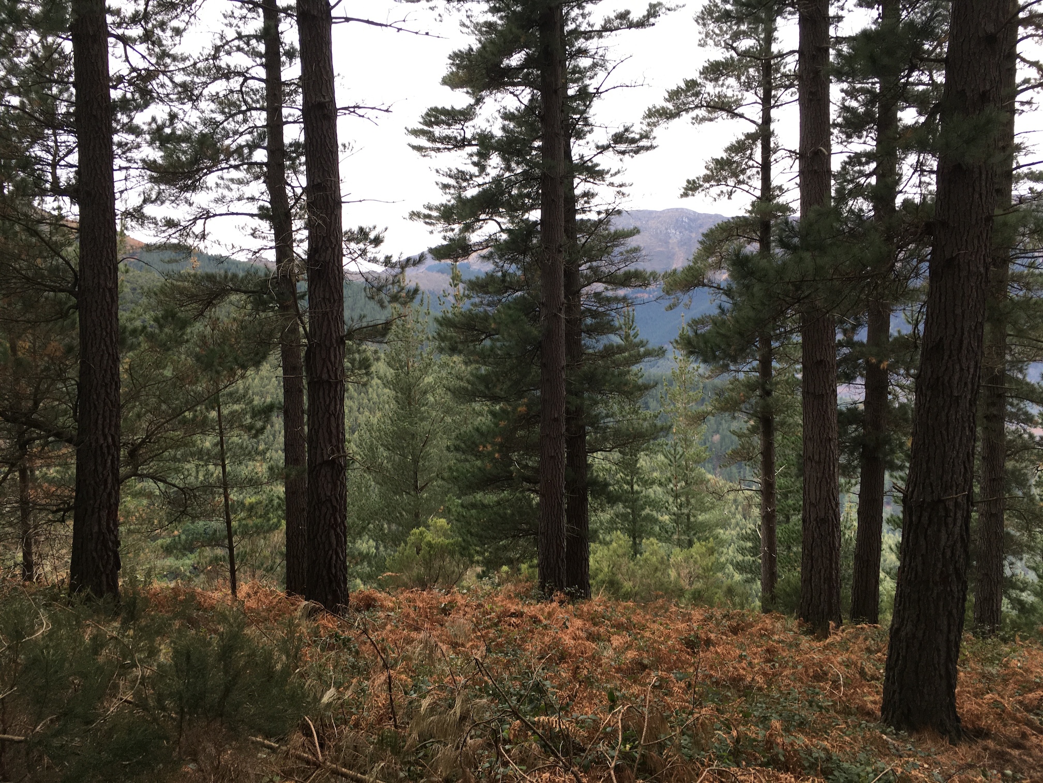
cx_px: 522
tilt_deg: -2.9
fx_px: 874
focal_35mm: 29
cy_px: 392
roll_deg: +4.1
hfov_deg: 61.7
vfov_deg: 48.2
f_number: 2.2
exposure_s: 1/100
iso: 40
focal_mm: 4.15
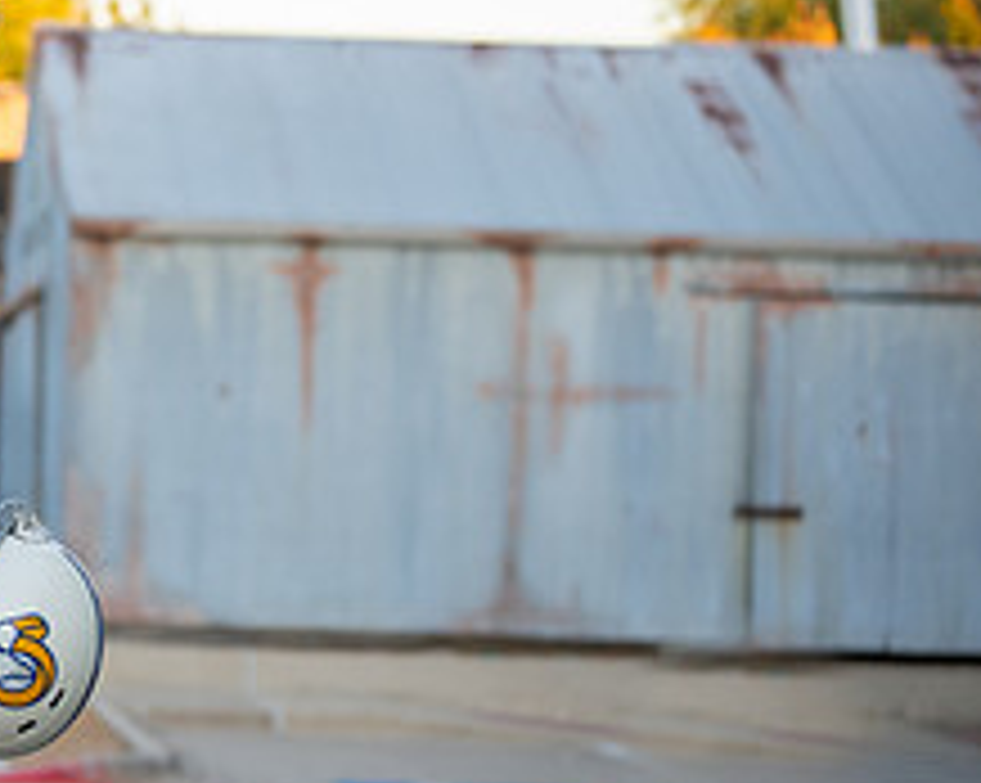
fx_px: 5076
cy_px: 245
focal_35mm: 175
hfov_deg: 10.8
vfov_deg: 8.8
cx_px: -238
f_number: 2.8
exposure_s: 1/320
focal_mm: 70
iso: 320
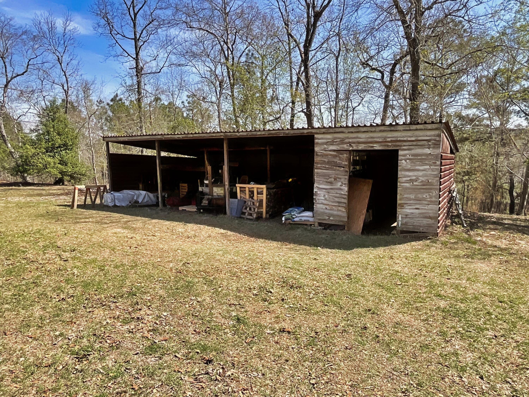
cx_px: 264
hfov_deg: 76.4
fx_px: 336
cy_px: 198
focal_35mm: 22
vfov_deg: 61.1
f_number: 2.4
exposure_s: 1/613
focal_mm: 1.27
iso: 20
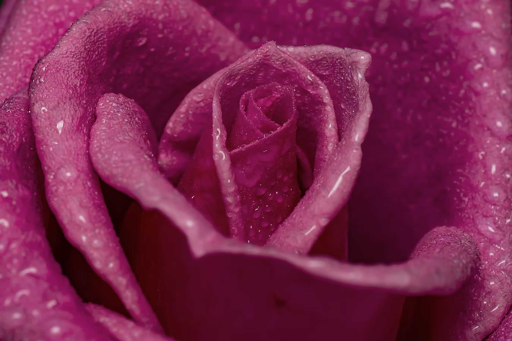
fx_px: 1920
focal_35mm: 135
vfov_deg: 10.2
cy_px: 170
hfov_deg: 15.2
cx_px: 256
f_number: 22
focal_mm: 90
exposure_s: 1/200
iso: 500
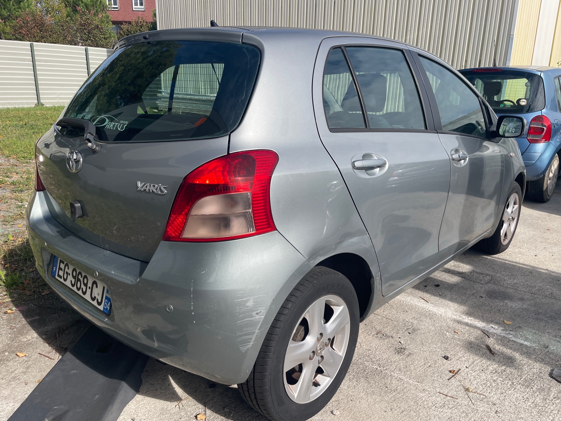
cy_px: 210
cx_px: 280
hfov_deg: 67.3
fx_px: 421
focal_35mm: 26
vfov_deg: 53.1
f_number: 1.6
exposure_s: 1/3040
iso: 32
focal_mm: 4.2
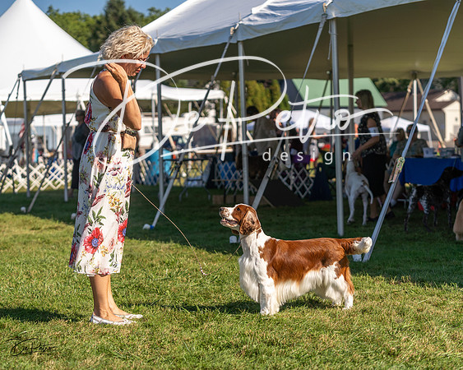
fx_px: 1080
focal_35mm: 79
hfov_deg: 24.2
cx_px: 232
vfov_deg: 19.4
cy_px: 185
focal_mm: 70
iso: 100
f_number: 3.2
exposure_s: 1/2500
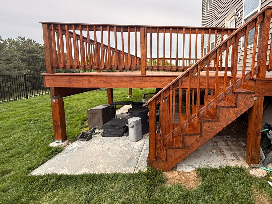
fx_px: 149
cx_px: 182
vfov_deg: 68.3
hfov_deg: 81.7
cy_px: 88
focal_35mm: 19
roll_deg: -0.3
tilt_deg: -7.5
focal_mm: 2.22
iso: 64
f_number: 2.2
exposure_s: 1/239
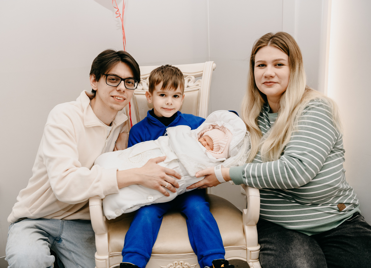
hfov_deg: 48.4
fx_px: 411
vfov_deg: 36.2
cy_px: 127
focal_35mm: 39
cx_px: 163
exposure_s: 1/160
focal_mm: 35
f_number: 4.5
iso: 320
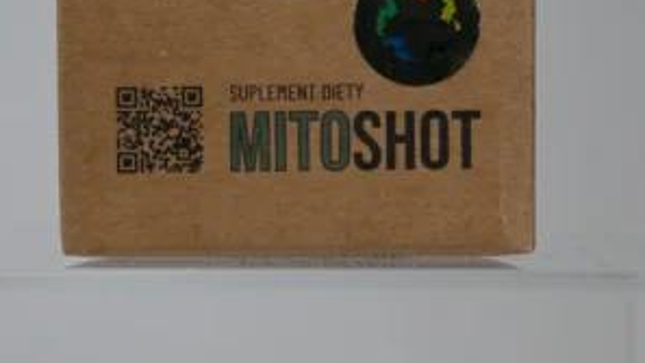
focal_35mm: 119
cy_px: 96
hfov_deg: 18.0
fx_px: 2035
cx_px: 321
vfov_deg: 10.2
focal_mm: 50
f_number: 6.3
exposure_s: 1/80
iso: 100
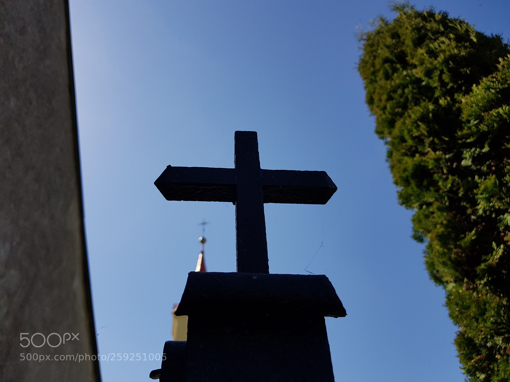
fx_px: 383
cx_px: 255
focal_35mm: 26
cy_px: 191
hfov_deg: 67.3
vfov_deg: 53.1
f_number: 1.7
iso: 40
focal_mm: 4.2
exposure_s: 1/2808
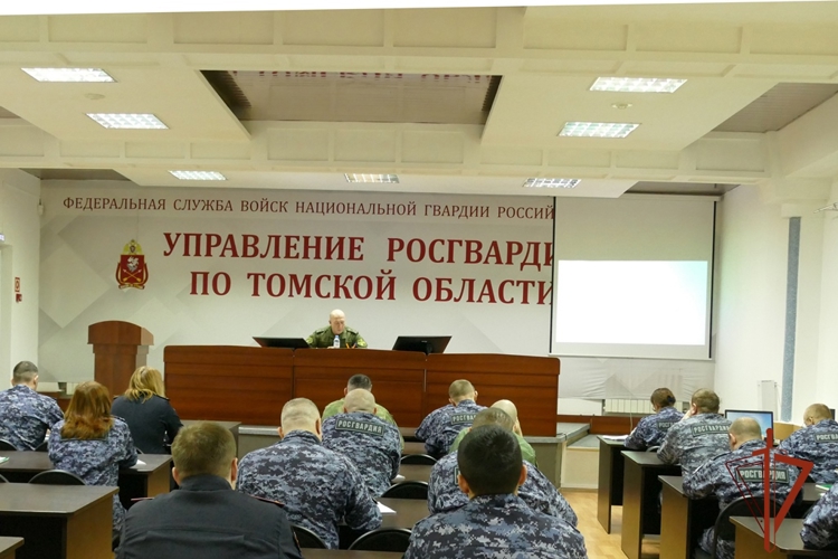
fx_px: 768
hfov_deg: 57.2
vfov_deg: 40.0
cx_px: 419
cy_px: 280
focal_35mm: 33
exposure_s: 1/50
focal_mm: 12.12
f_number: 3
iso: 1600
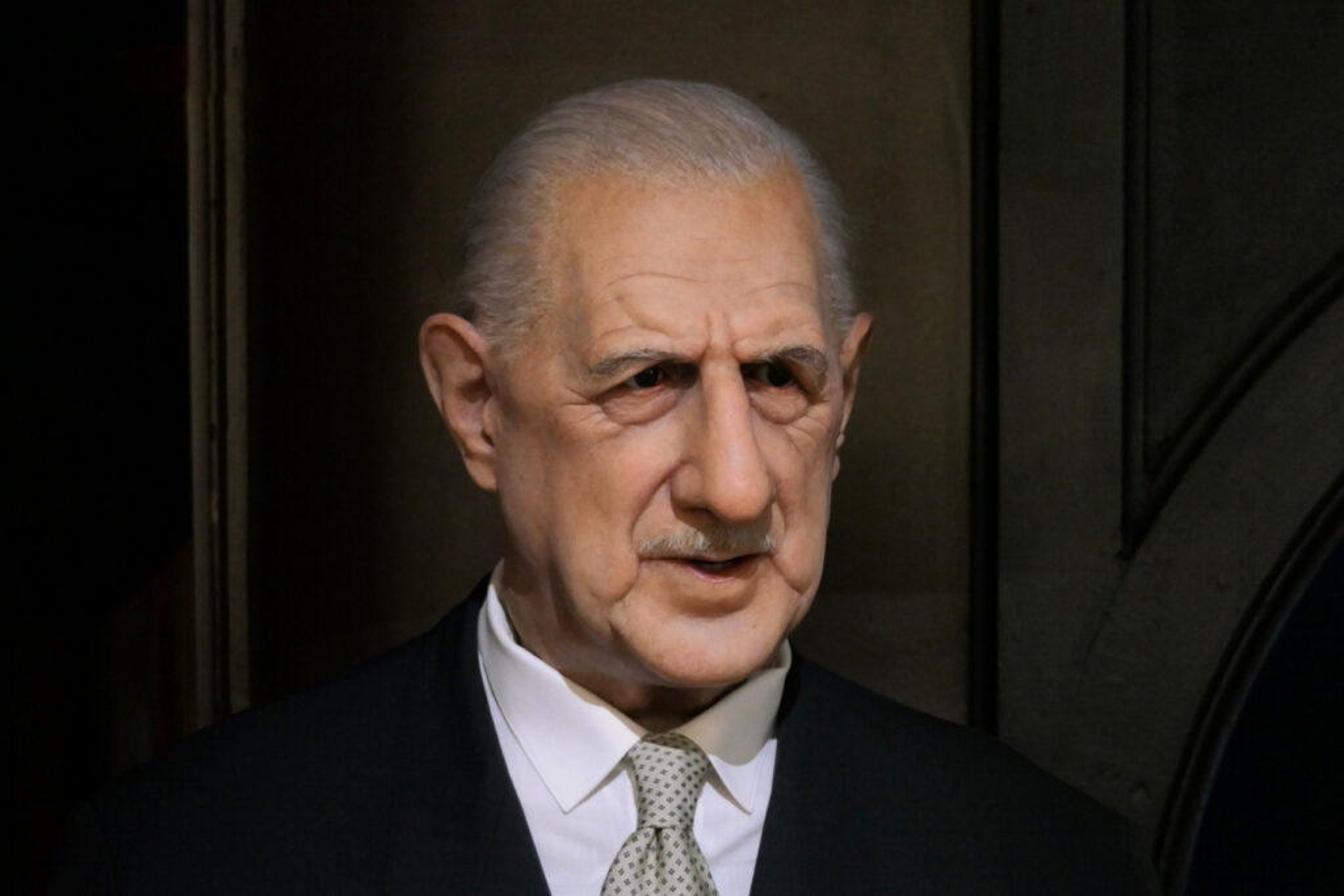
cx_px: 672
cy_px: 448
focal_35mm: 75
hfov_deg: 27.0
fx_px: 2800
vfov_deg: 18.2
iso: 1600
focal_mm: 27.5
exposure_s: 1/30
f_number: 3.9
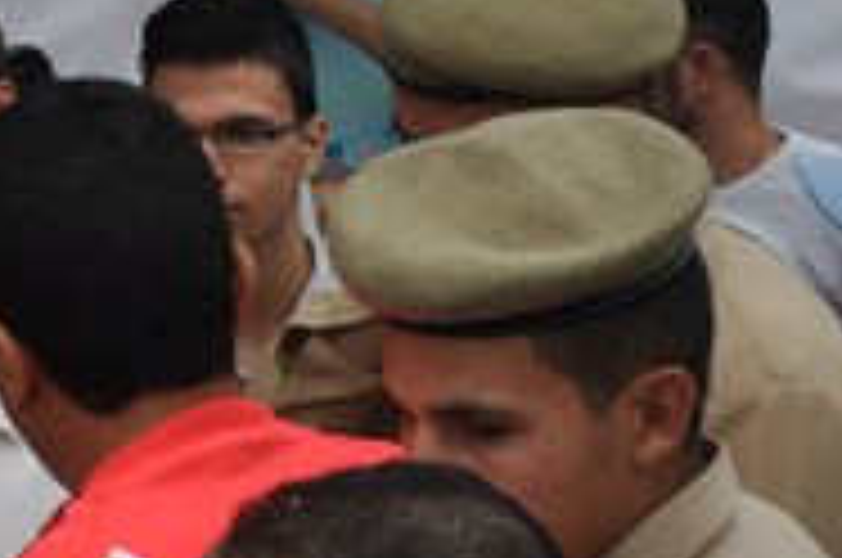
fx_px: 3362
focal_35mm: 144
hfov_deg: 13.3
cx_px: -482
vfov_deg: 9.5
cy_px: 466
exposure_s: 1/320
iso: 200
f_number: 9
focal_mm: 28
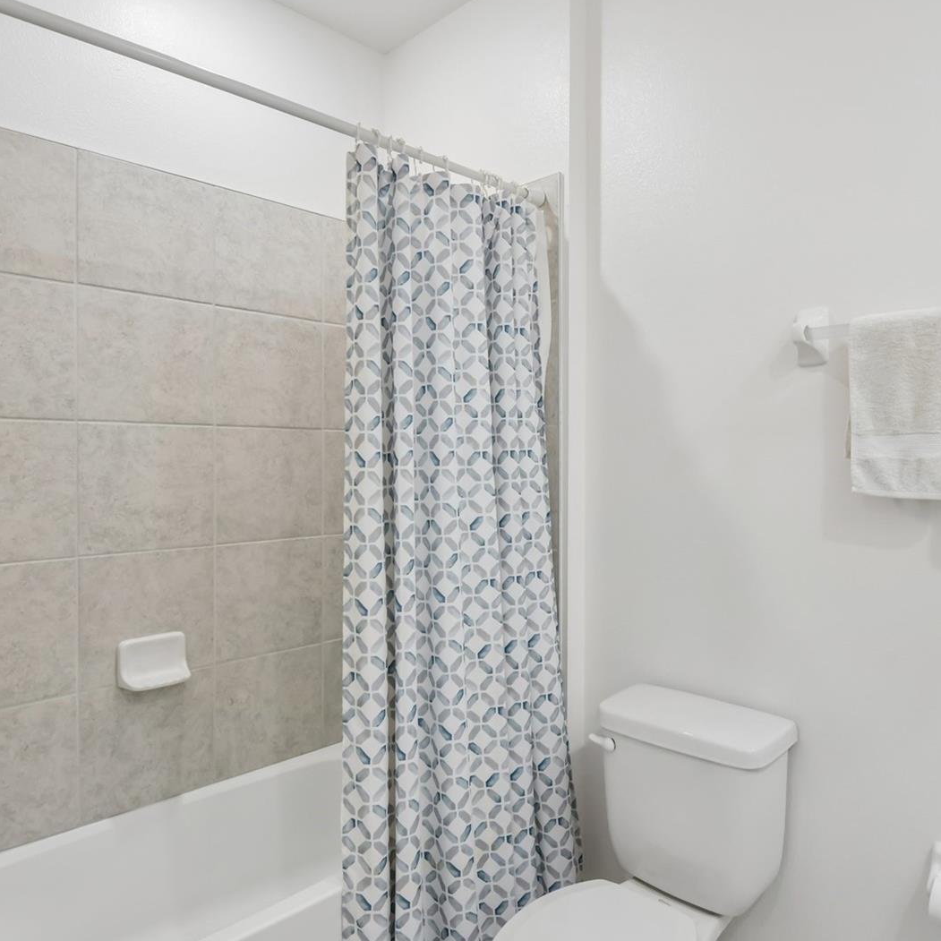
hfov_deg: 69.2
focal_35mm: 22
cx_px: 543
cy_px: 466
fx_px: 677
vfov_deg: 69.6
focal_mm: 17
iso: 400
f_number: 8
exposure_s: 1/20
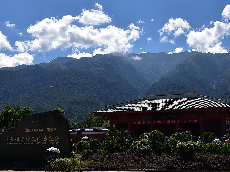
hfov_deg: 35.9
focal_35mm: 53
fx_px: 352
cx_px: 148
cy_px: 104
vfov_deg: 27.5
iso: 250
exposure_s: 1/500
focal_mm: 32
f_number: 11
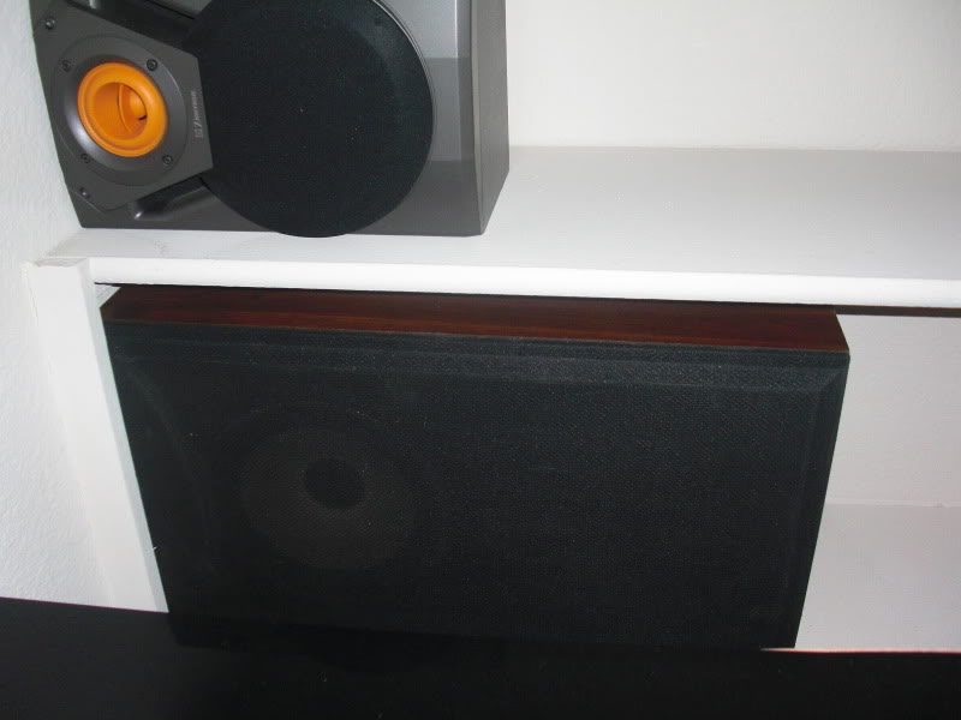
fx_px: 999
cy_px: 360
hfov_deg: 51.4
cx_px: 480
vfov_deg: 39.7
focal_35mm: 36
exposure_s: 1/60
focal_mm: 6.3
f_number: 2.8
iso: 200
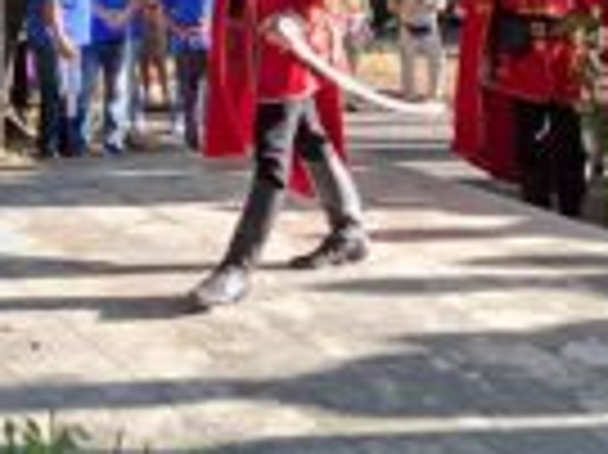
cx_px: 135
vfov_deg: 20.1
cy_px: -103
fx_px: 1193
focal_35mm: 68
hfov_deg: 28.1
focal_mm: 5.54
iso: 32
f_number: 1.8
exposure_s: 1/164
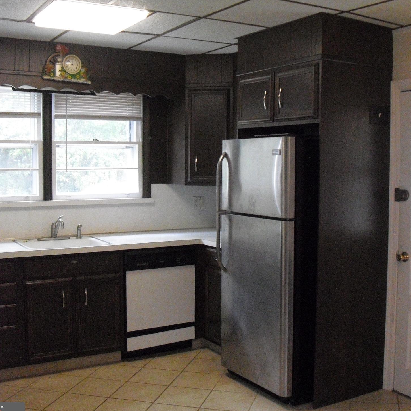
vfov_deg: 37.6
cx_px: 245
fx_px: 604
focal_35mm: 45
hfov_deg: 37.4
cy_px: 207
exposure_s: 1/80
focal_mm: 6.3
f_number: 3.1
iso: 800
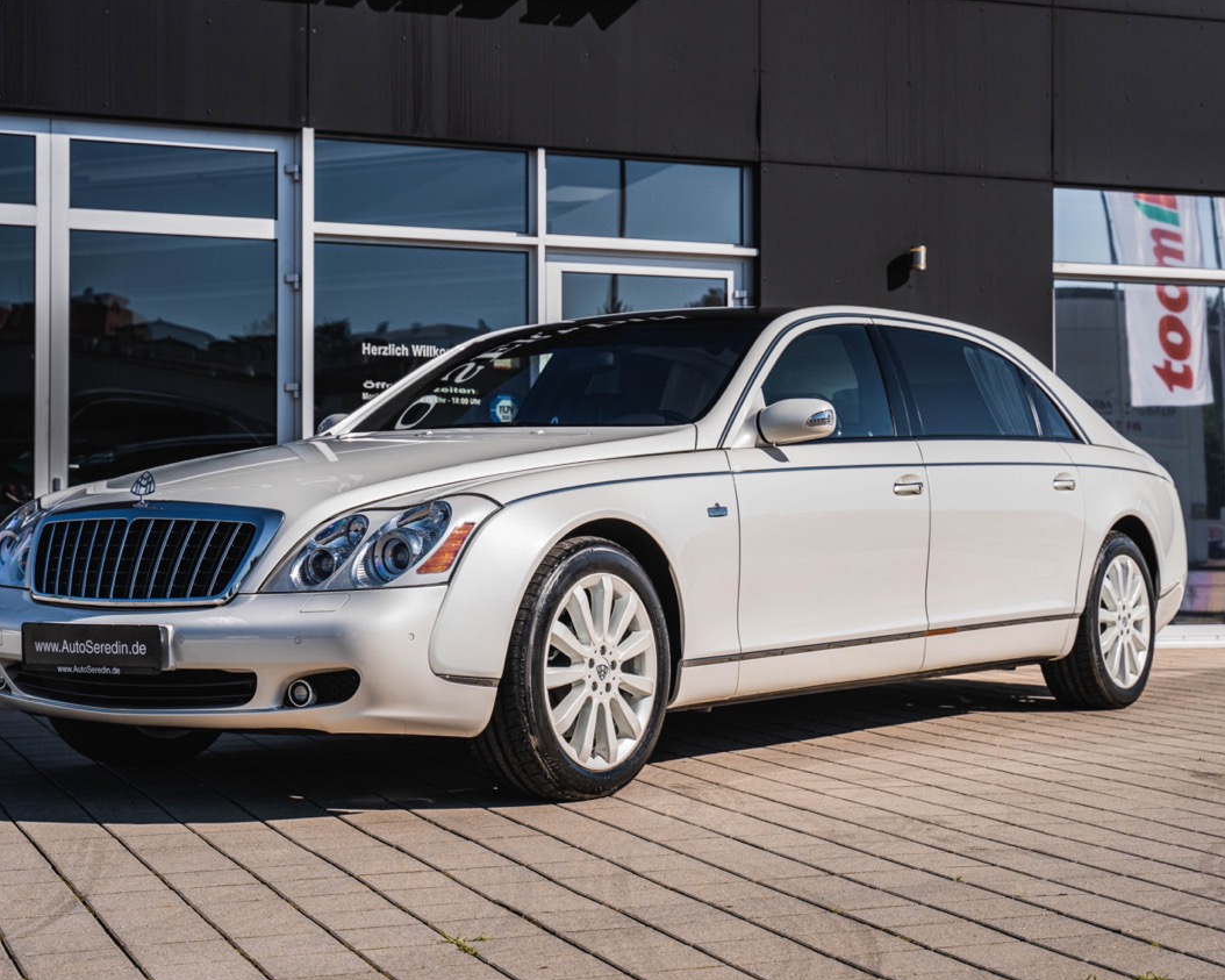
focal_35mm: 57
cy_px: 493
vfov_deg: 26.7
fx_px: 2066
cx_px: 575
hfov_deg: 33.0
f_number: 5
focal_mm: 50
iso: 500
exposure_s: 1/1250
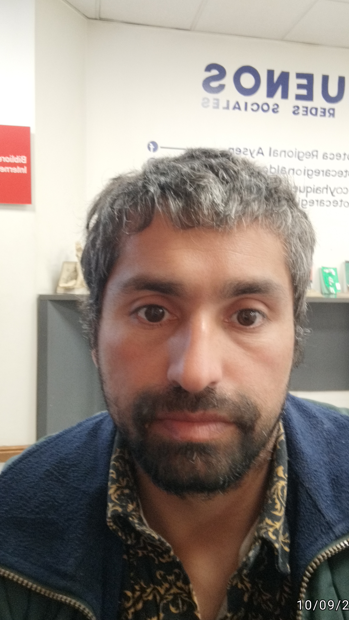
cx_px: 196
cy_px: 300
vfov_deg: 78.7
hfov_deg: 49.4
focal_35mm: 23
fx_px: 378
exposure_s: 1/30
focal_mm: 3.49
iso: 80
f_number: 2.45
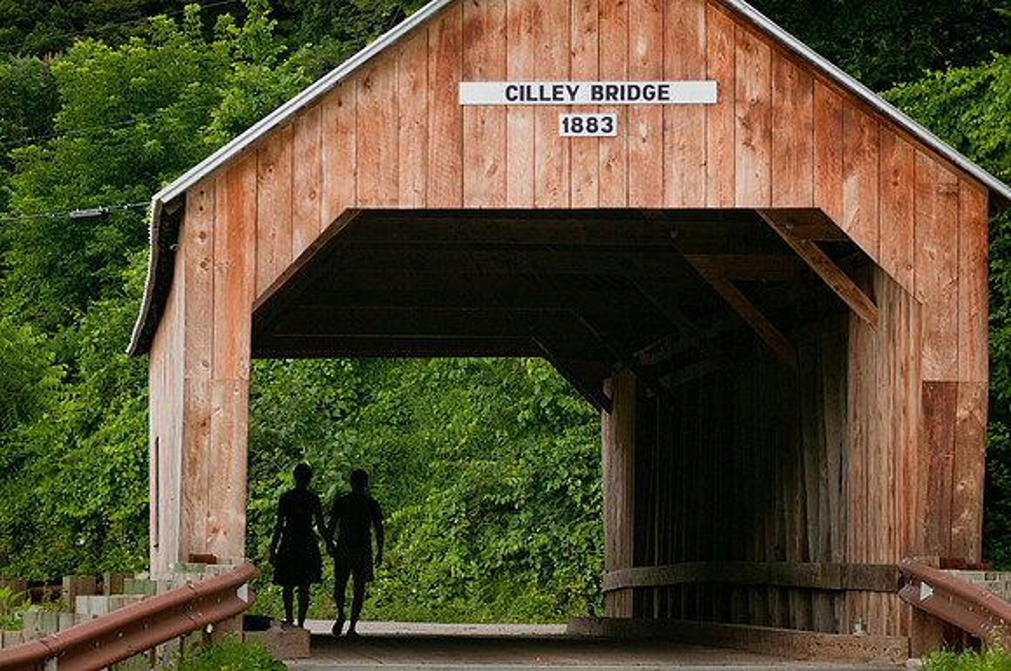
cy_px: 336
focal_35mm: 150
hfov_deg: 13.7
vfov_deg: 9.1
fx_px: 4207
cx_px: 506
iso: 400
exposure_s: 1/125
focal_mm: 100
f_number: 4
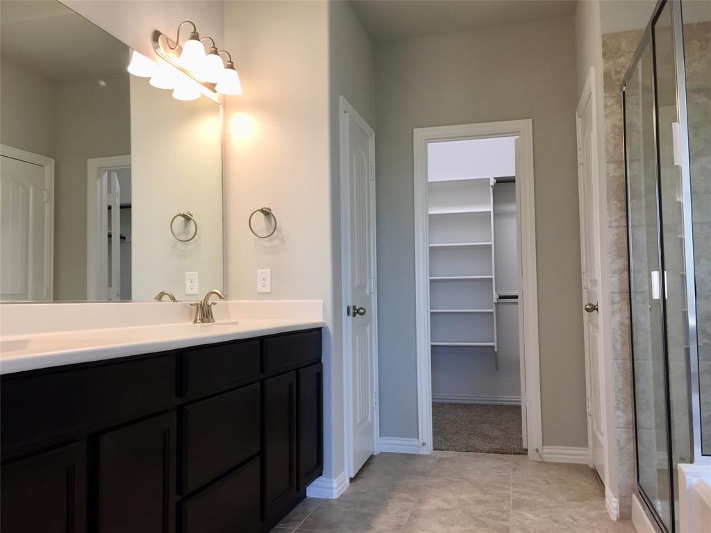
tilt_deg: +3.5
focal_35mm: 29
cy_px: 266
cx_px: 356
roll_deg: -0.2
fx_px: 596
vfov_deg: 48.2
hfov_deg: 61.7
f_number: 2.2
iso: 32
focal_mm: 4.15
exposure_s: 1/40
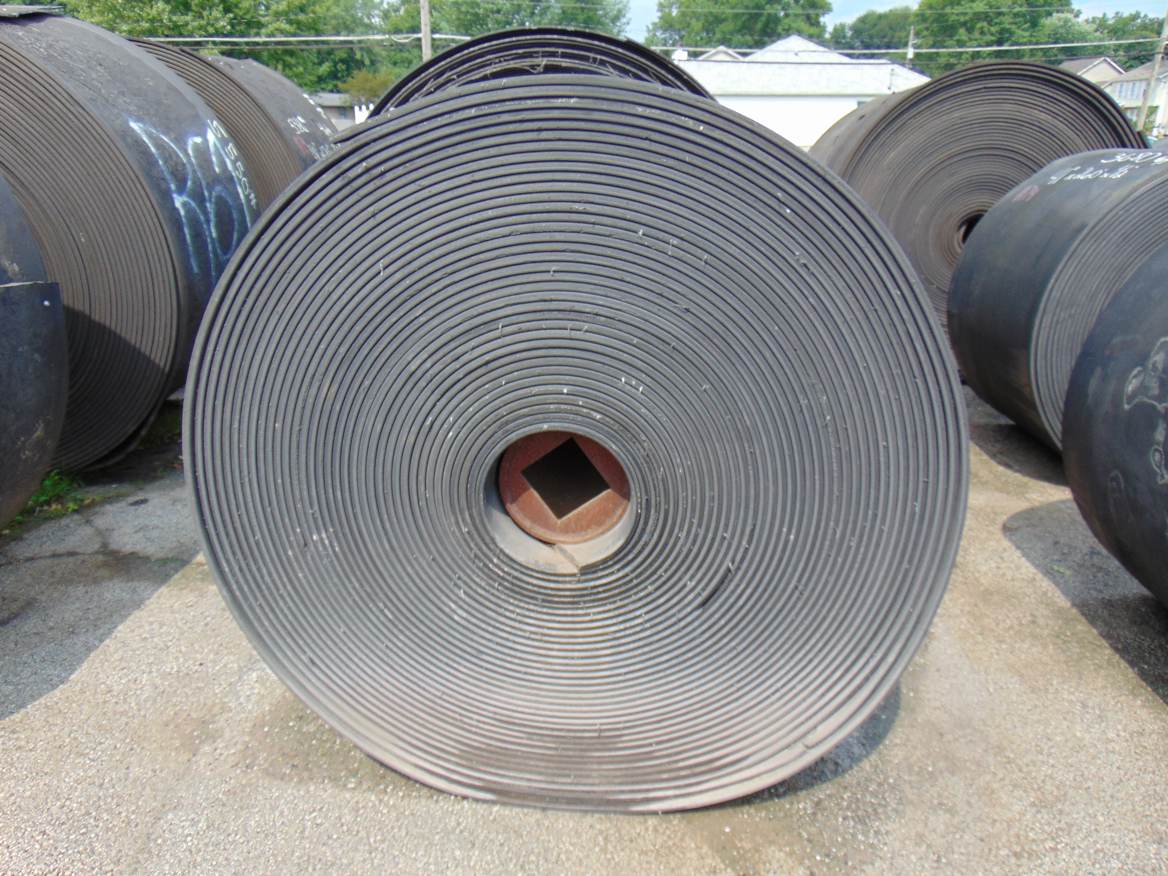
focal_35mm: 25
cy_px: 438
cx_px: 584
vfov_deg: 54.9
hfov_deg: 69.4
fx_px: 844
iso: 80
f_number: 3
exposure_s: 1/500
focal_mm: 4.5
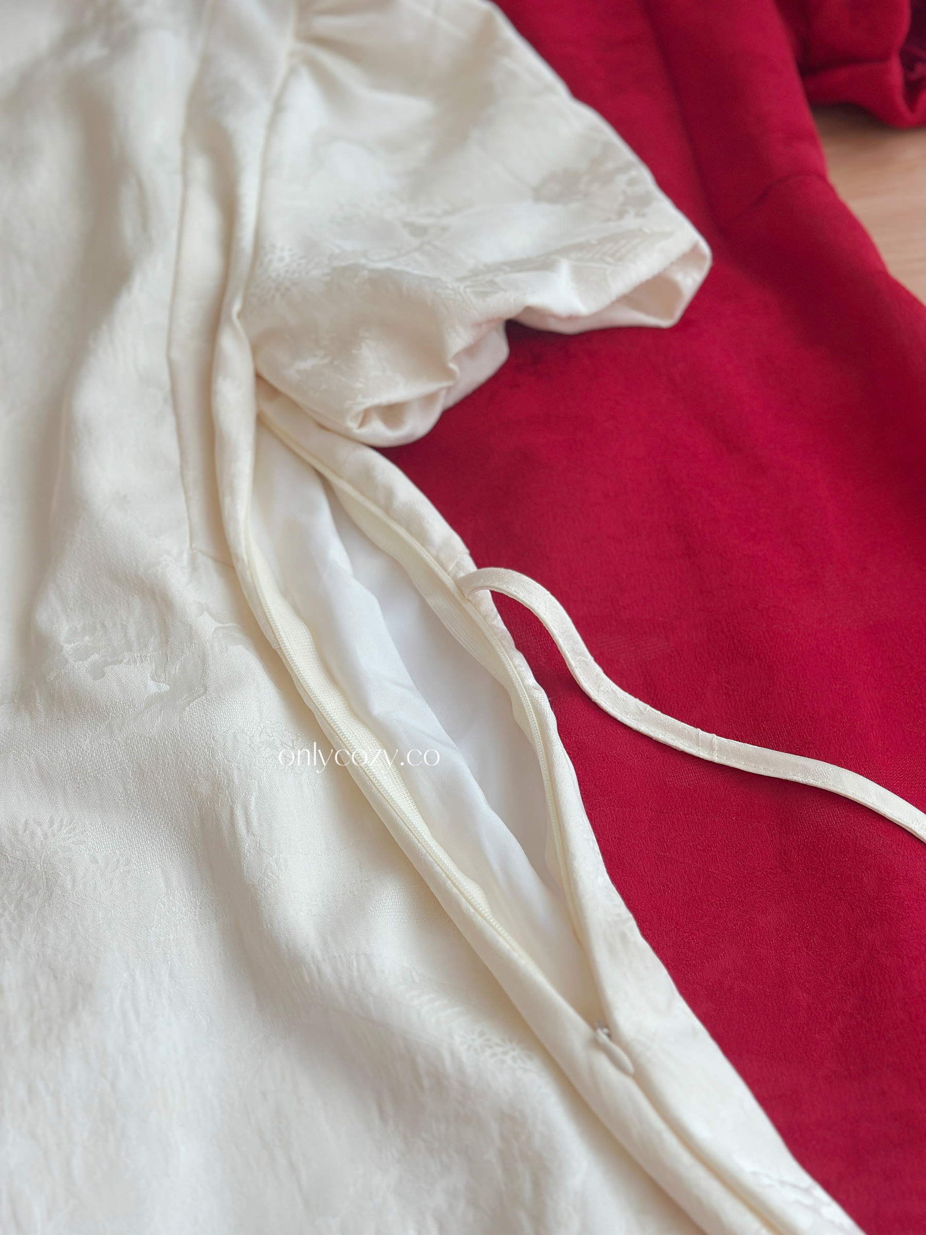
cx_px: 463
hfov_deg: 30.3
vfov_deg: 39.7
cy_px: 618
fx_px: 1712
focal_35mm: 48
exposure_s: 1/372
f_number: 1.78
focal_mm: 6.86
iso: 80
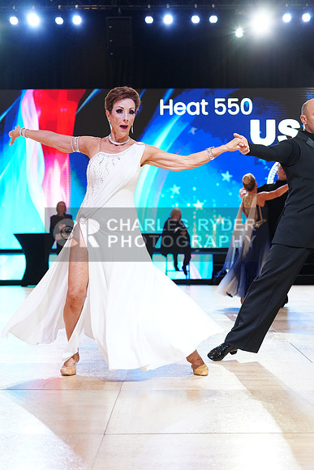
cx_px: 157
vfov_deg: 28.8
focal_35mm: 70
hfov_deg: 19.5
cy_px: 235
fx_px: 915
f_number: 4
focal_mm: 70
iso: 2500
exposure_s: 1/250
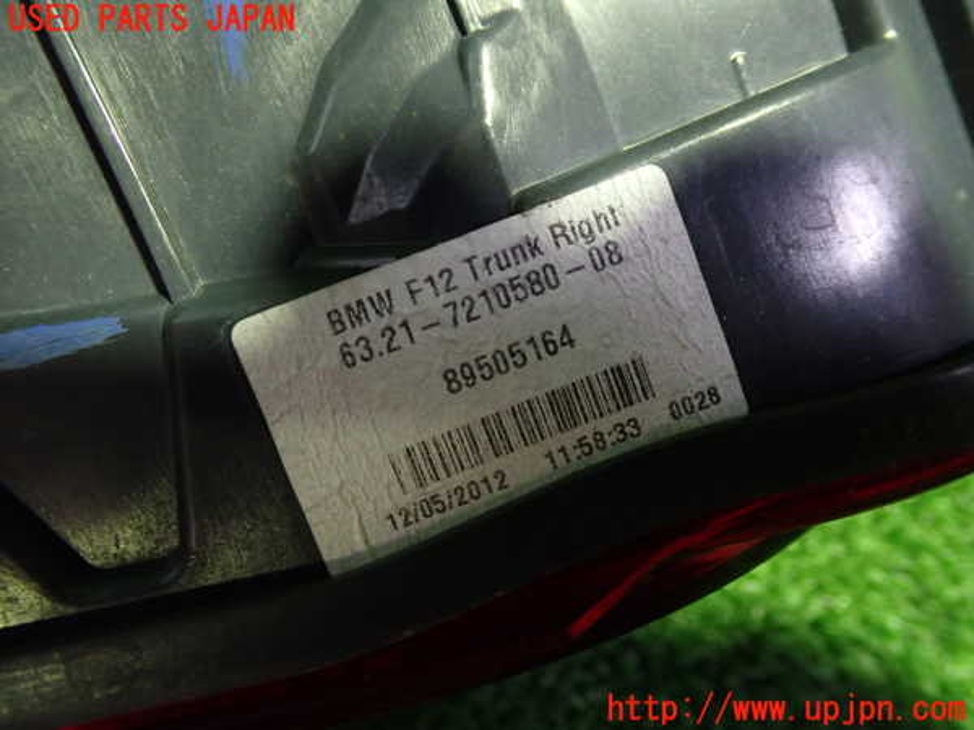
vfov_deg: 46.8
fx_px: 844
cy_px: 365
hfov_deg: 60.0
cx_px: 487
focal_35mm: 30
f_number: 2.3
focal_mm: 5.4
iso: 400
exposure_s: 1/30
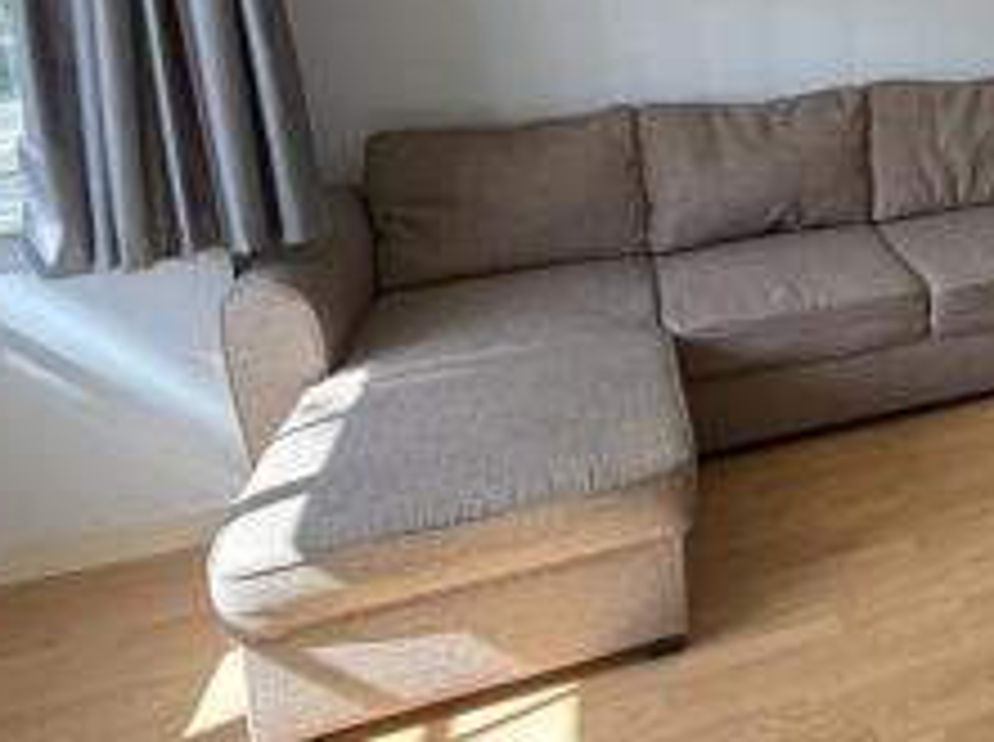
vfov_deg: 35.6
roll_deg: +0.3
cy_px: 34
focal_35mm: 37
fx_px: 1061
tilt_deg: -7.2
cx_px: 1104
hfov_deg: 40.2
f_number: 2.2
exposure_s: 1/99
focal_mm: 2.22
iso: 64
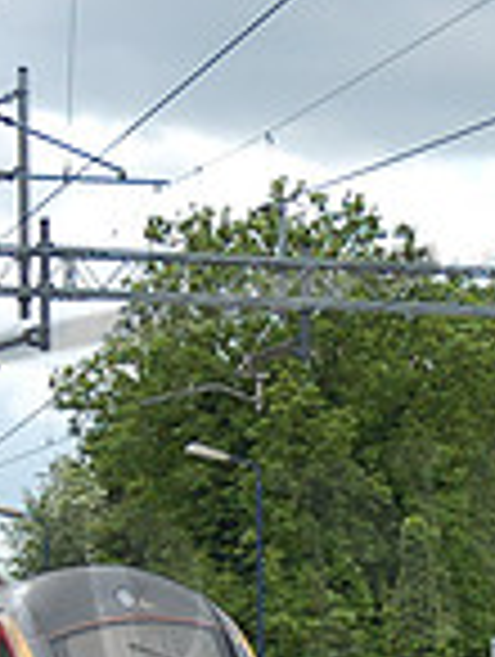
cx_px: 346
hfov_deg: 9.0
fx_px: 3154
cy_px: 706
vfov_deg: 11.7
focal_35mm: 166
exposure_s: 1/1000
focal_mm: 29
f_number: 4
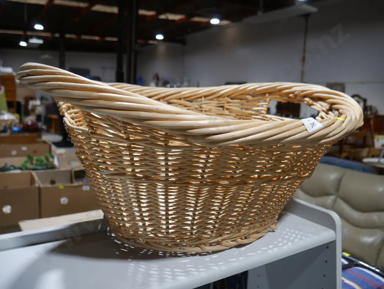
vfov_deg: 46.8
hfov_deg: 59.9
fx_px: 333
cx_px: 192
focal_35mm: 30
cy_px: 144
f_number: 3.6
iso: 200
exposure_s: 1/80
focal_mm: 15
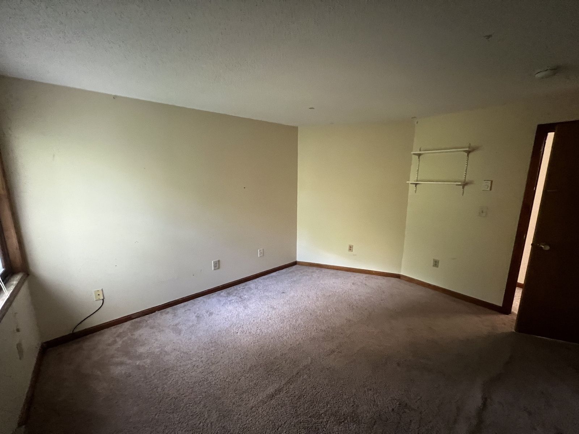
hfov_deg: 106.2
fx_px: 217
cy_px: 217
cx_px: 290
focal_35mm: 13
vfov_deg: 89.9
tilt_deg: -10.9
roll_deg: -0.6
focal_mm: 1.57
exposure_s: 1/40
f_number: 1.8
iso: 800
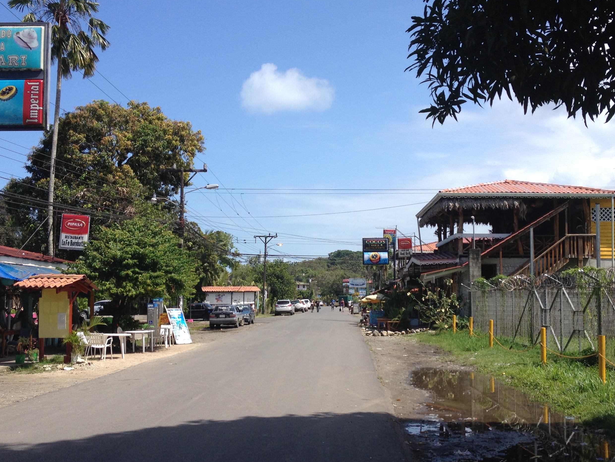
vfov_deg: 31.5
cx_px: 345
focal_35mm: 46
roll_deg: -0.3
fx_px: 817
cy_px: 245
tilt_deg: +0.9
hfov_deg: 41.2
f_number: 2.4
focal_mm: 4.28
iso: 50
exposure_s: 1/1577
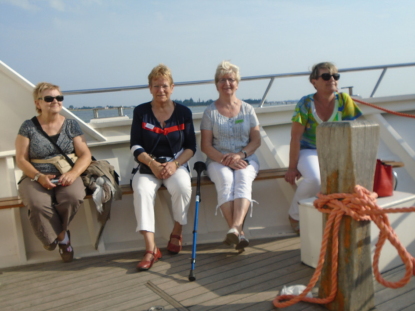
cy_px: 156
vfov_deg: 39.7
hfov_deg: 51.3
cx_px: 208
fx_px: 432
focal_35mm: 36
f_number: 3.8
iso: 100
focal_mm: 6.4
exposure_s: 1/1000
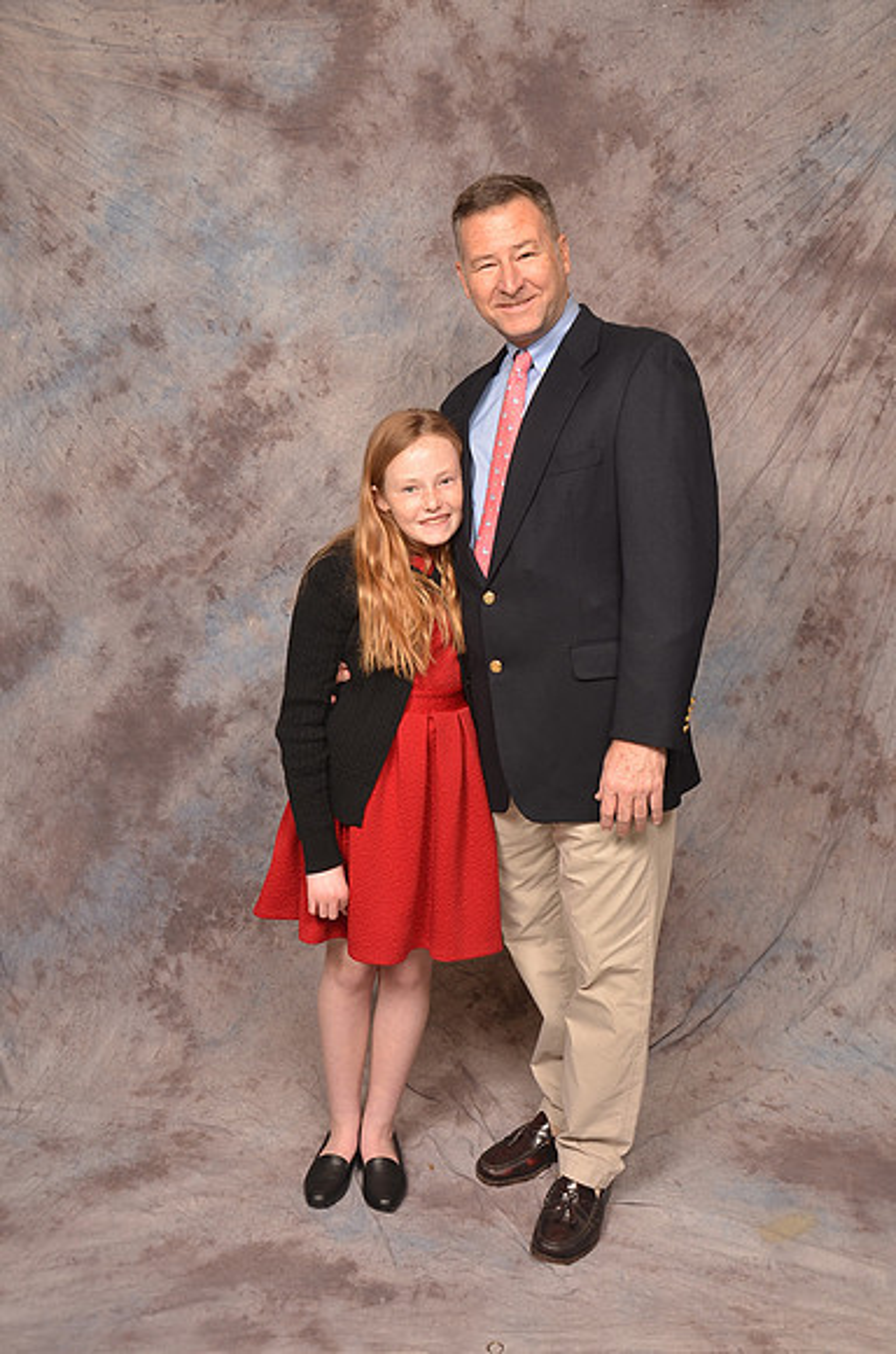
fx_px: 1407
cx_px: 448
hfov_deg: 35.3
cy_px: 677
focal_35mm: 38
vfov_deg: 51.4
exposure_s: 1/60
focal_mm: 25
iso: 200
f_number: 5.6
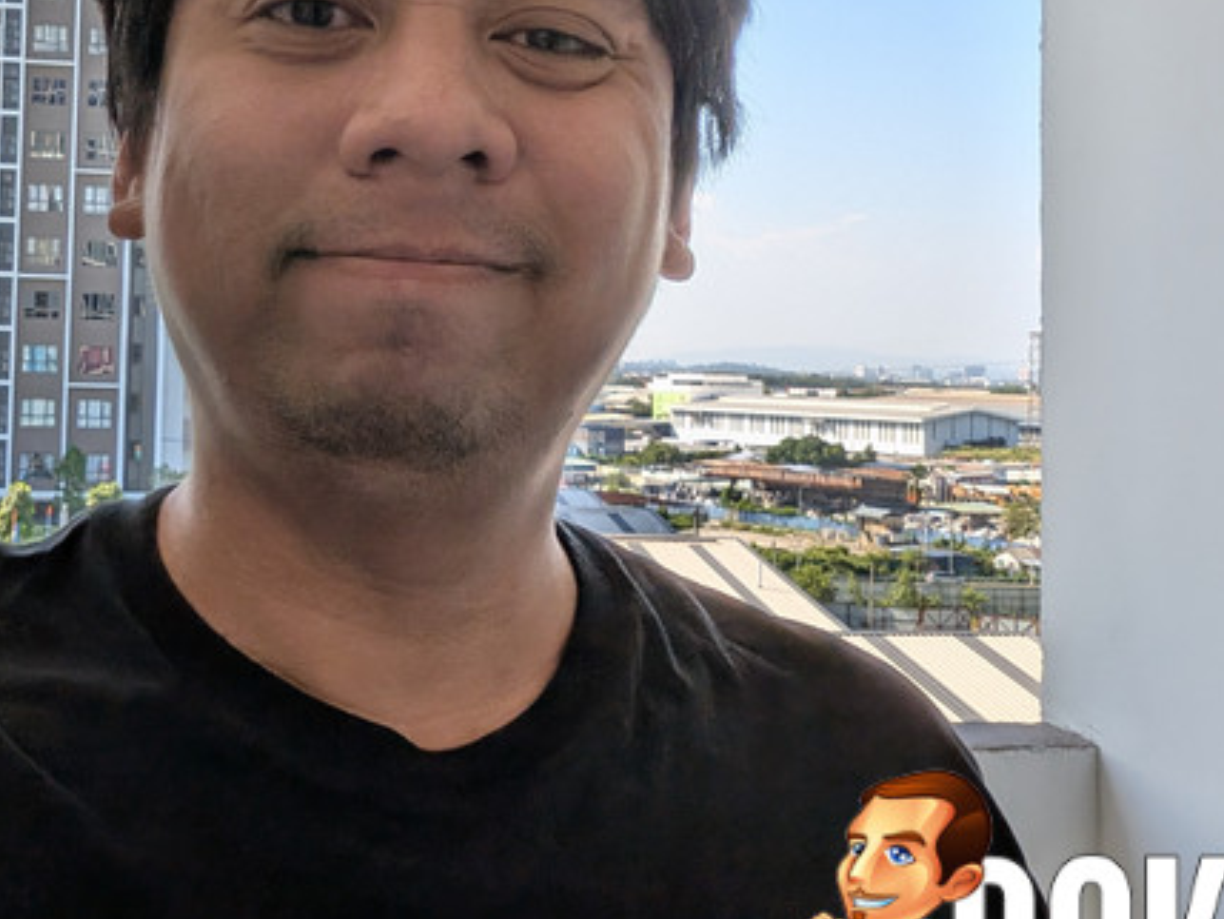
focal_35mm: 47
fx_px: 1662
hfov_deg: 40.1
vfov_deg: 30.6
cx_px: 454
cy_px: 277
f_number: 2.2
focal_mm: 2.38
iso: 28
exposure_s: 1/452
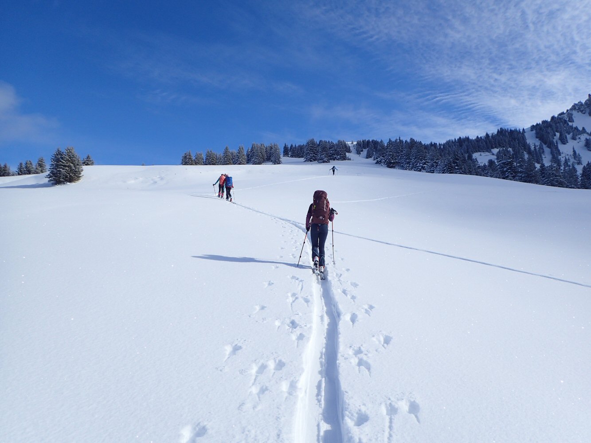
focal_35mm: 25
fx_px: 427
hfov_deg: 69.4
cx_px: 296
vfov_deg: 54.9
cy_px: 222
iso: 100
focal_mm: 4.5
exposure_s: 1/320
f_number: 8
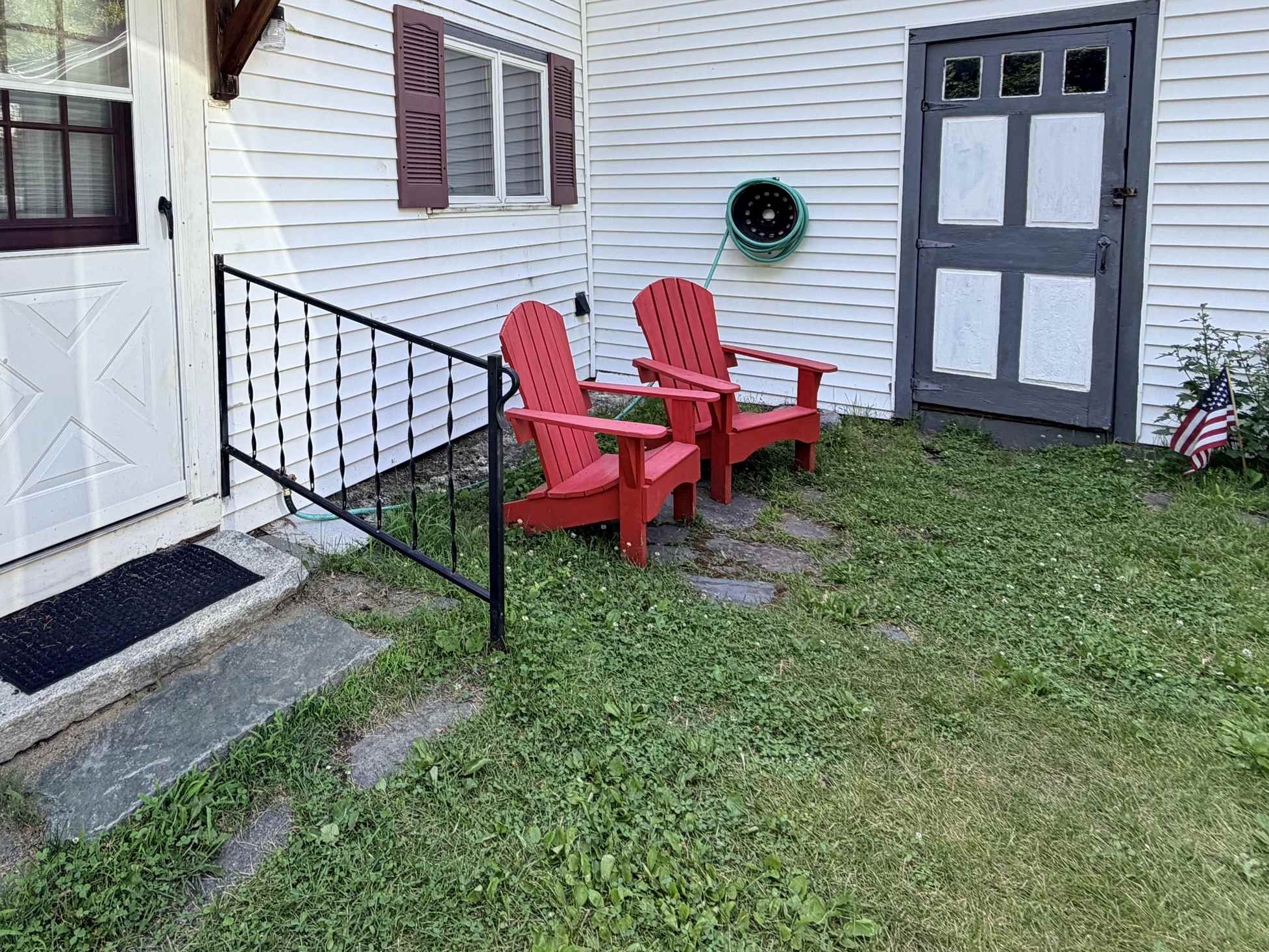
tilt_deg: -3.7
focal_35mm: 22
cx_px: 447
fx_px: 806
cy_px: 250
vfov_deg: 58.2
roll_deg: +0.0
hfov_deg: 74.6
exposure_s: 1/170
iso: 40
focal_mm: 2.22
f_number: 2.2
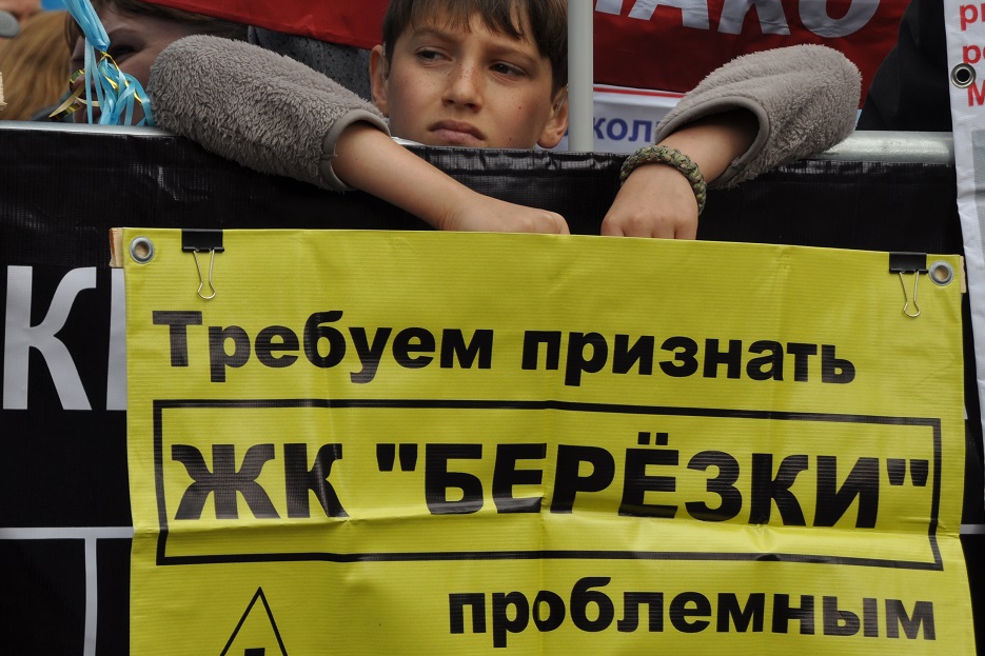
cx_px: 458
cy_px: 356
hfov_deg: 13.3
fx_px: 4231
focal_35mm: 155
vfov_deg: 8.9
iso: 200
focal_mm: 75
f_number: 7.1
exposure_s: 1/200
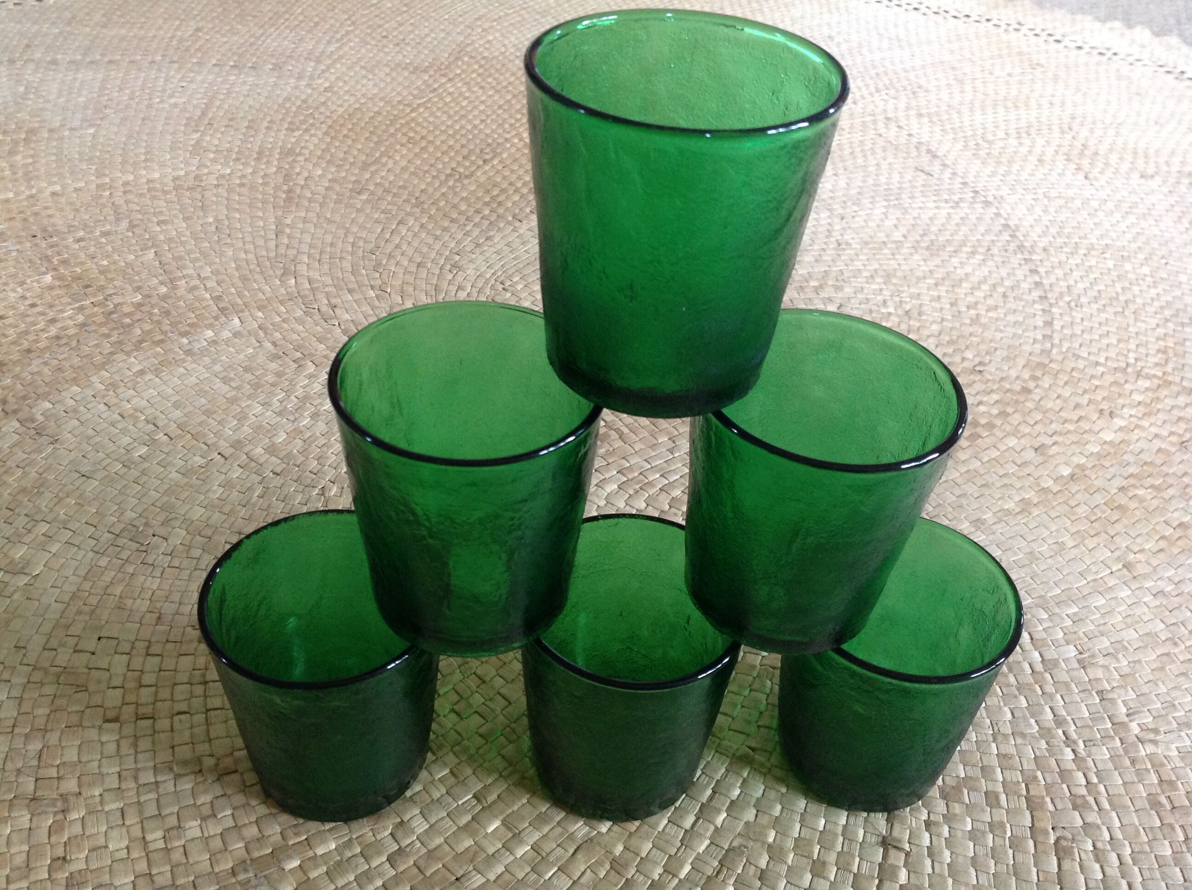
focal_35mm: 35
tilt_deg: -38.9
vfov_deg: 40.6
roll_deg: -4.3
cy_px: 445
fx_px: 1203
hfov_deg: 52.7
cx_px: 596
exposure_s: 1/15
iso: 250
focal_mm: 4.28
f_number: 2.4
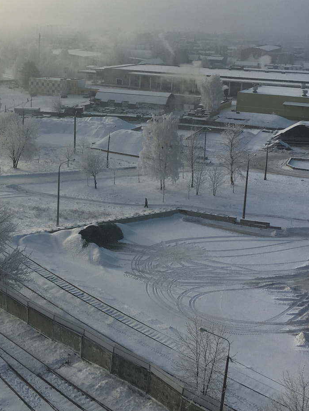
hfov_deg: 28.7
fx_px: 595
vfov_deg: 37.9
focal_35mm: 50
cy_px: 144
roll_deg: -1.6
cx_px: 84
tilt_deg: -11.6
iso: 25
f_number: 2.2
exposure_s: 1/1876
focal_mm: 4.15
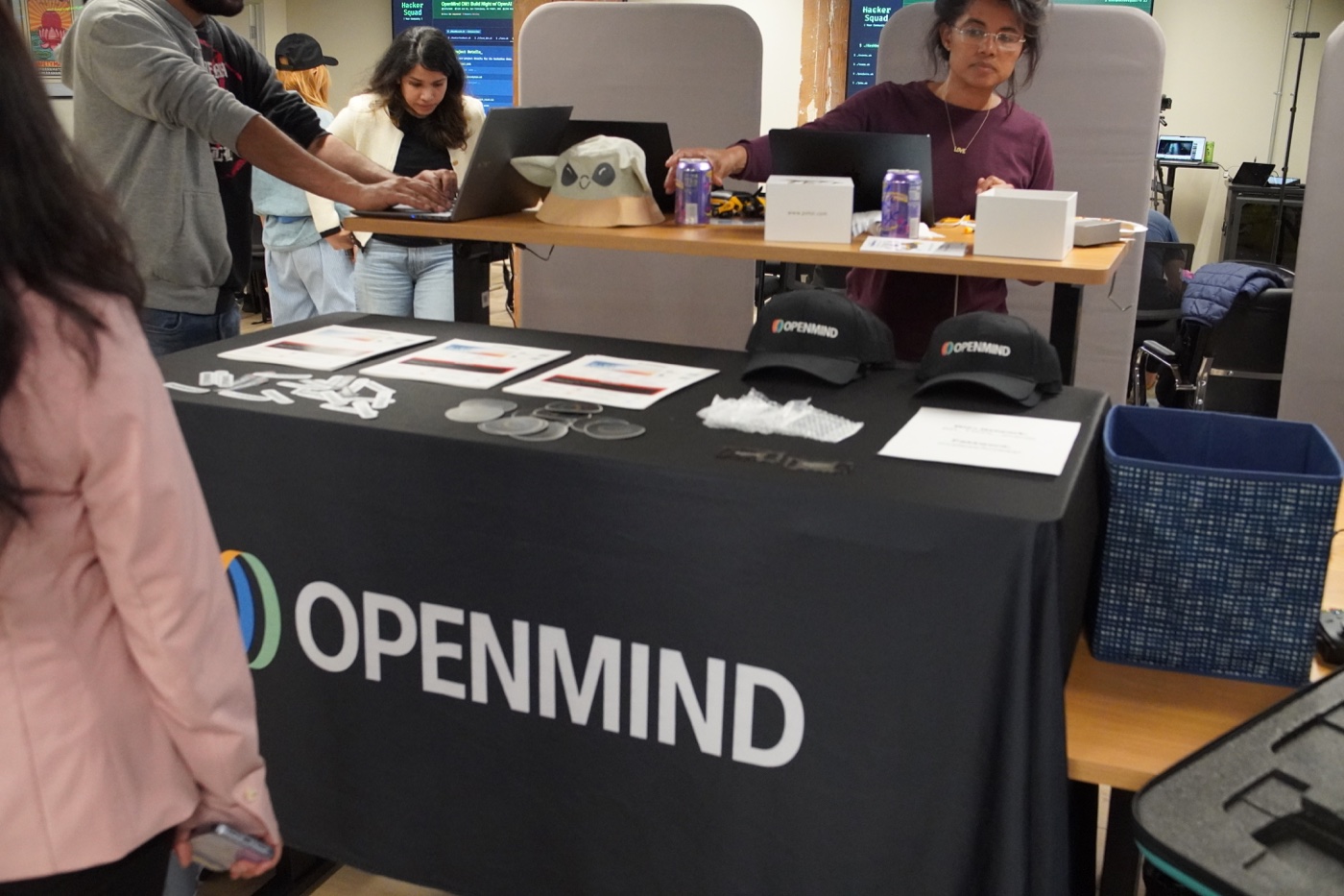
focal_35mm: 34
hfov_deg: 55.1
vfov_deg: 38.4
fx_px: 1288
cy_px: 448
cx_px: 672
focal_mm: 23
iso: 6400
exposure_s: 1/160
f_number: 4
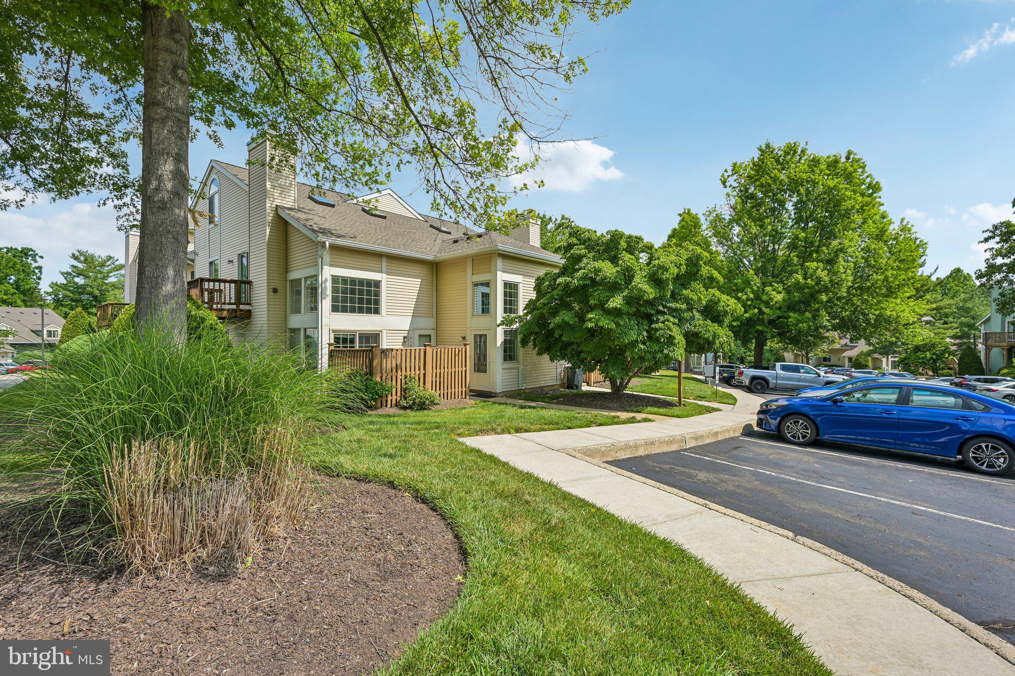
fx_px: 451
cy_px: 338
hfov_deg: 96.7
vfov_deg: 73.7
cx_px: 508
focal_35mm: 16
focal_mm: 16
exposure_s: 1/200
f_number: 8
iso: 100
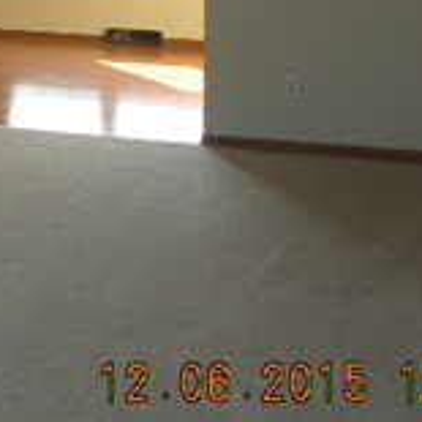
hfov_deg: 16.4
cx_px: -237
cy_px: -133
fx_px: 1310
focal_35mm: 95
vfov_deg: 17.2
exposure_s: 1/72.6
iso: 64
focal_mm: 4.6
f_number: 2.8
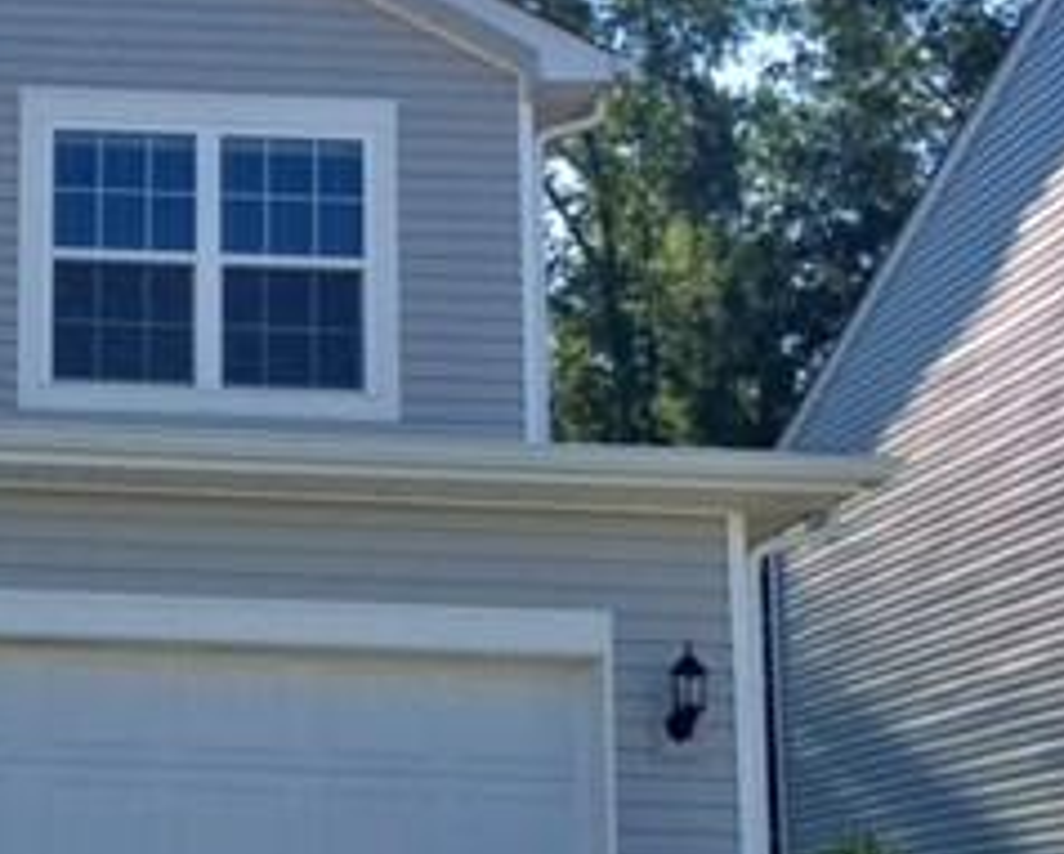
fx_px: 2396
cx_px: -268
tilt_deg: +8.4
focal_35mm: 76
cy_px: 675
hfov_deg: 22.7
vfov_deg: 20.0
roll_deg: -3.5
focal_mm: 4.15
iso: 32
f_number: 2.2
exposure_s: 1/1883
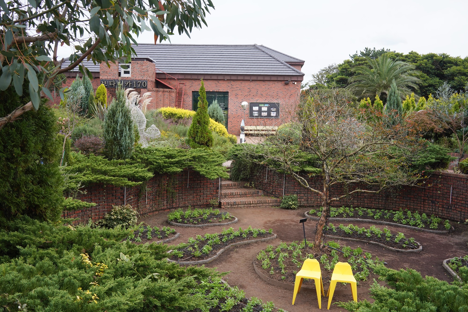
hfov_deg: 54.4
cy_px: 156
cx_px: 234
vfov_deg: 37.9
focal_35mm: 35
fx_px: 455
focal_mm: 35
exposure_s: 1/100
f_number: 10
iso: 400
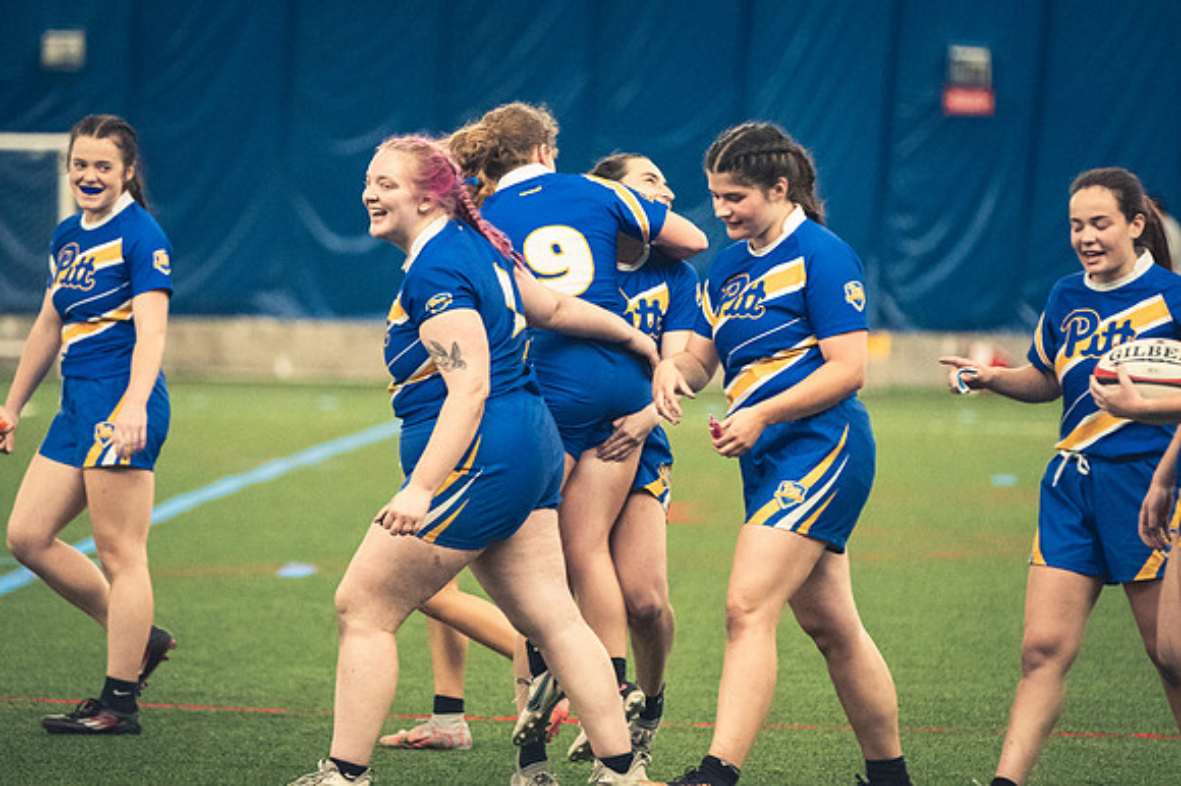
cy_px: 393
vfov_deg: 5.2
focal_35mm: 262
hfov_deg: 7.9
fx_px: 8590
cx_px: 590
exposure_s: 1/500
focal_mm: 175
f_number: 2.8
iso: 12800
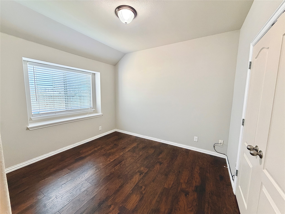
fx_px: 115
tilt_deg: -7.4
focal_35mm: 14
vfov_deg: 85.7
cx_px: 142
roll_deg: -1.3
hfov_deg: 102.1
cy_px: 107
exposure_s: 1/60
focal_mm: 2.22
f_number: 2.2
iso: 320
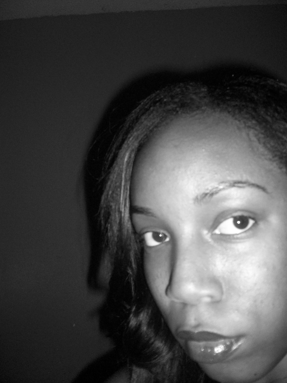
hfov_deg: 41.8
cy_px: 192
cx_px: 144
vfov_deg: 54.0
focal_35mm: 34
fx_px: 376
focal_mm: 5.7
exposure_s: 1/60
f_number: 2.8
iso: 160
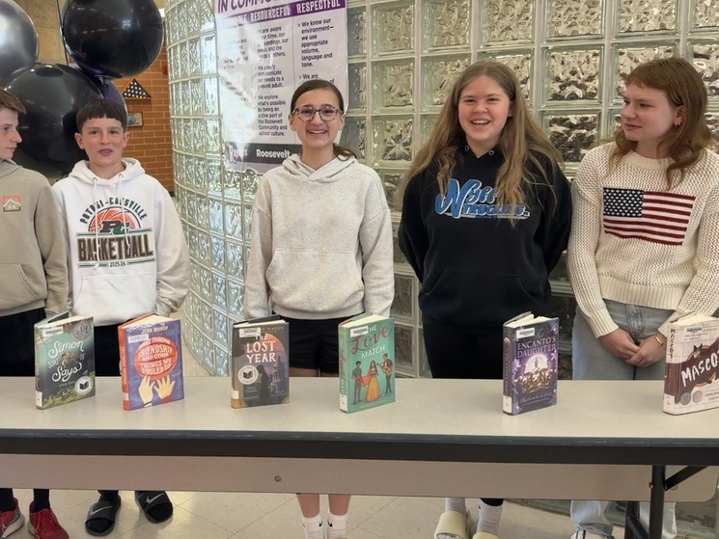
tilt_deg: -8.6
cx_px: 270
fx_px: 686
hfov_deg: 54.7
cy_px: 241
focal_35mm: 33
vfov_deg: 42.9
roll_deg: +0.3
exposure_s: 1/121
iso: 200
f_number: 1.78
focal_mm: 6.76
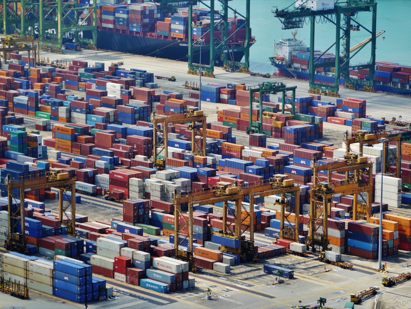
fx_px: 1711
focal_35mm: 144
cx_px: 206
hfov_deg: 13.7
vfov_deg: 10.3
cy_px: 154
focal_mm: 72
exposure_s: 1/400
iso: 160
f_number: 6.3
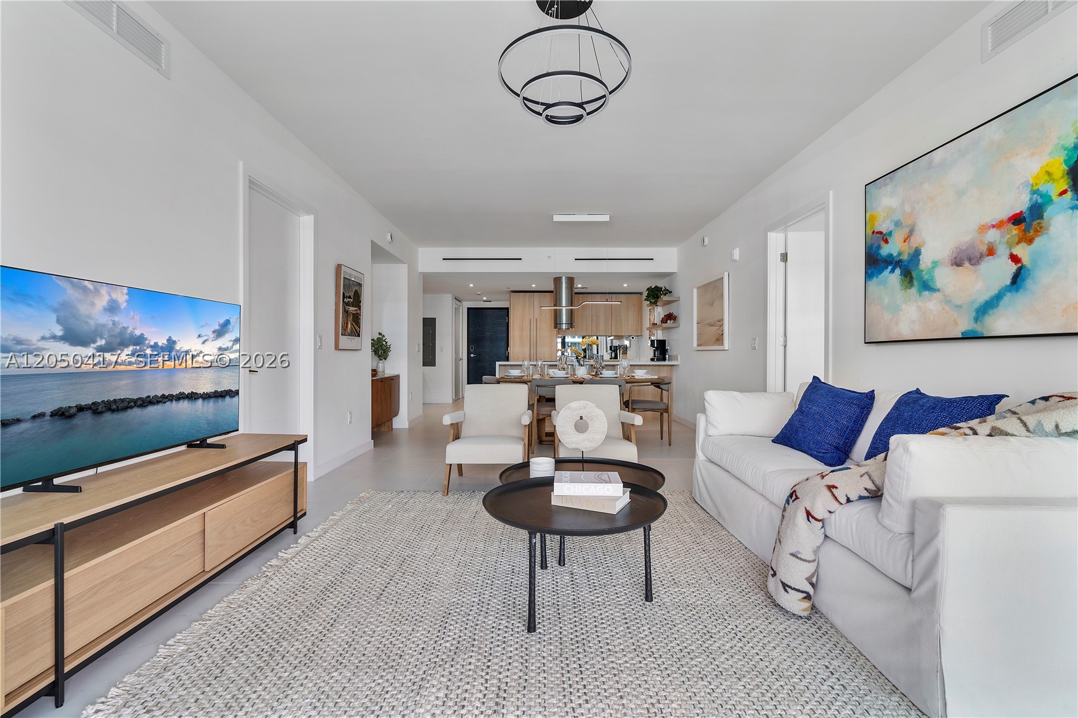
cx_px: 539
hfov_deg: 96.7
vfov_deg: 73.7
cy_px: 359
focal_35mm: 16
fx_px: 479
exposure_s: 1/50
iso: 640
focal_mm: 16
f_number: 8
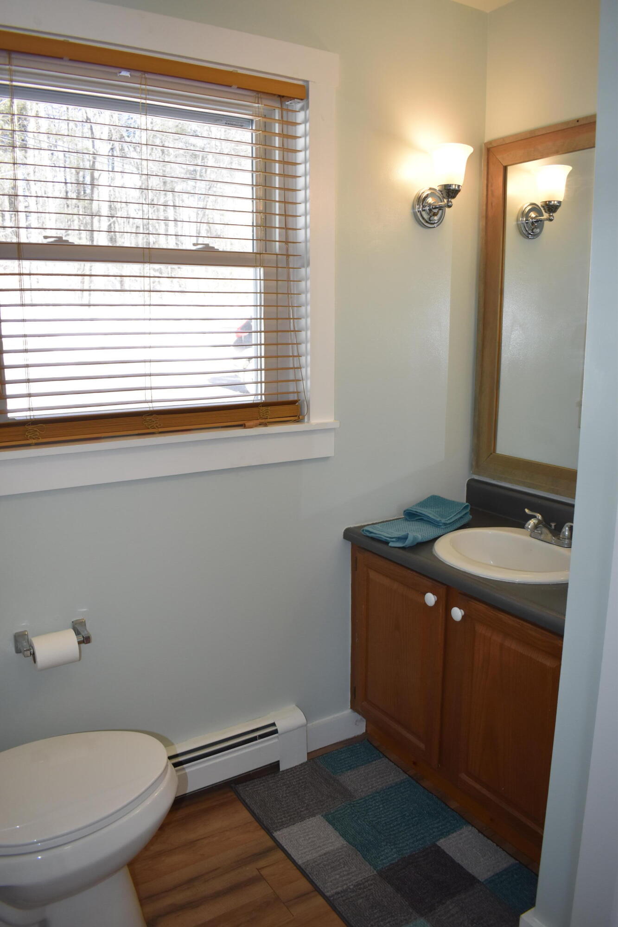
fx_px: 695
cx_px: 309
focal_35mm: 27
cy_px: 464
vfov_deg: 67.4
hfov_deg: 47.9
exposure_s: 1/200
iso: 560
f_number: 5
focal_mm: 18
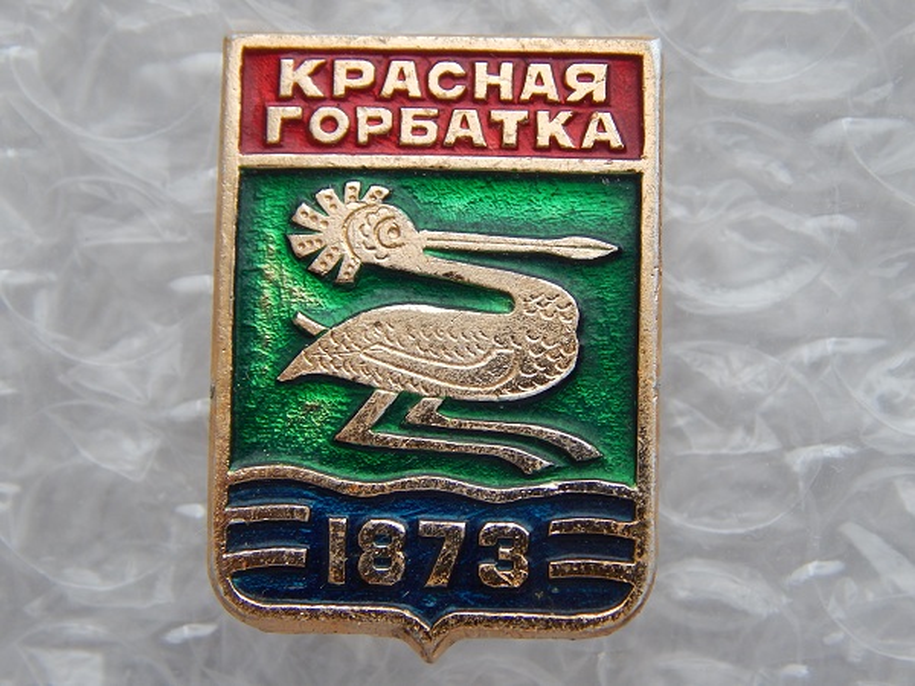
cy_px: 343
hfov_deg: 18.7
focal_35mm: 105
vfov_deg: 14.1
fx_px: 2775
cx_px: 458
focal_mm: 18.7
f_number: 4.5
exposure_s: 1/40
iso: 125
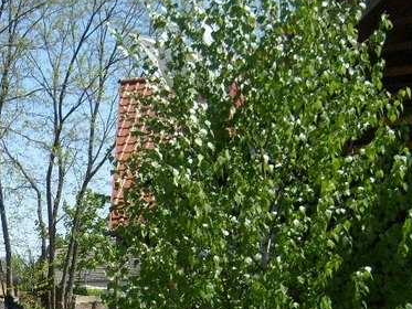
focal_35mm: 75
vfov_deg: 19.0
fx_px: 893
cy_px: 320
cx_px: -19
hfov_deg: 24.5
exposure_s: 1/250
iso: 80
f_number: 7.1
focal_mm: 5.8
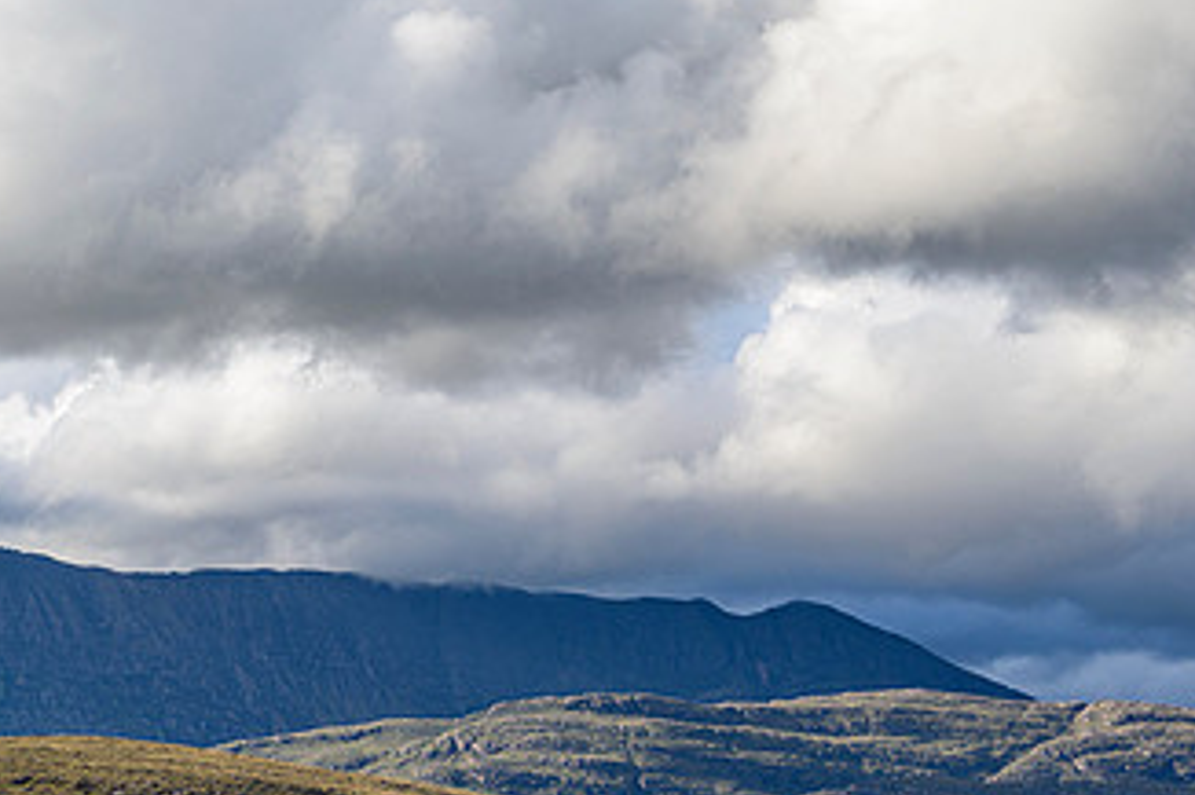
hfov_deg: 22.7
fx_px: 2953
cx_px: 301
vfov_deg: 15.2
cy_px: 632
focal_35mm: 89
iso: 100
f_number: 8
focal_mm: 50
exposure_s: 1/100
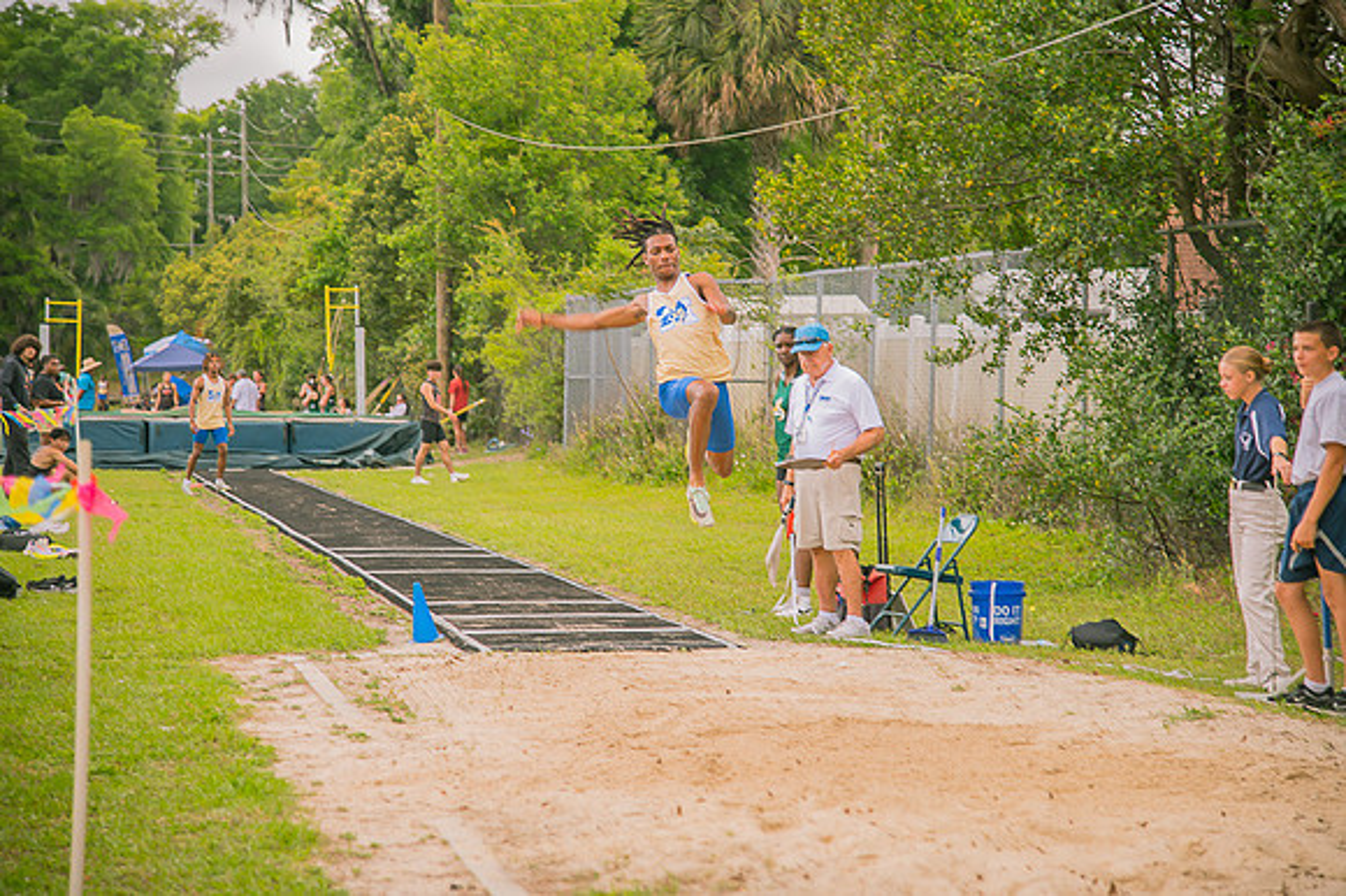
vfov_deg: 13.9
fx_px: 3662
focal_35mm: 98
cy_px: 448
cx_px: 673
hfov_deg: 20.8
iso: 200
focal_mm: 98
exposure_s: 1/200
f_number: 4
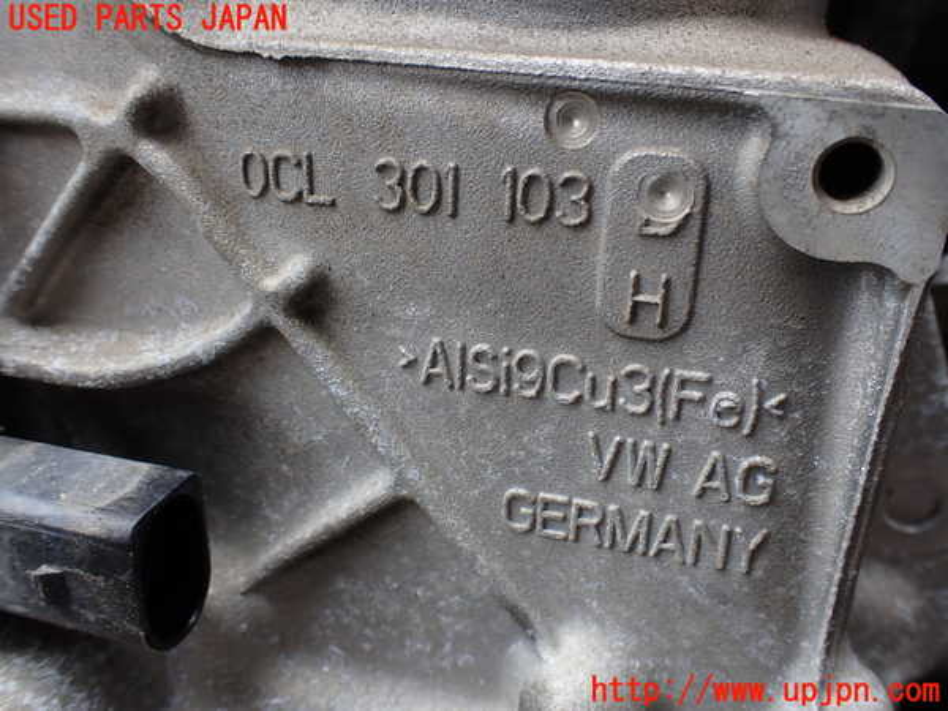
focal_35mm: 30
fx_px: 822
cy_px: 356
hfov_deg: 60.0
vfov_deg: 46.8
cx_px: 474
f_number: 3.2
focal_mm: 5.4
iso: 100
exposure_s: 1/160
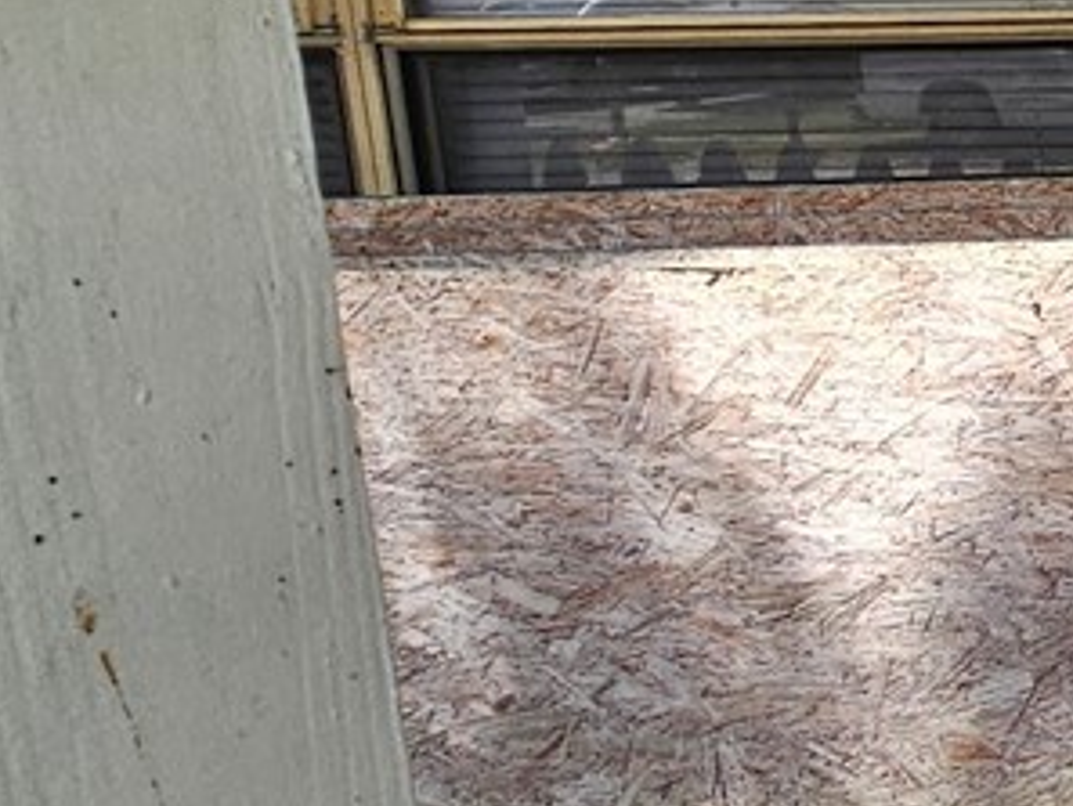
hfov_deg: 16.4
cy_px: 329
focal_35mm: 70
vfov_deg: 21.0
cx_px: 2406
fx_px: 2171
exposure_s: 1/253
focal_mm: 2.2
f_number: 2.2
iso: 50
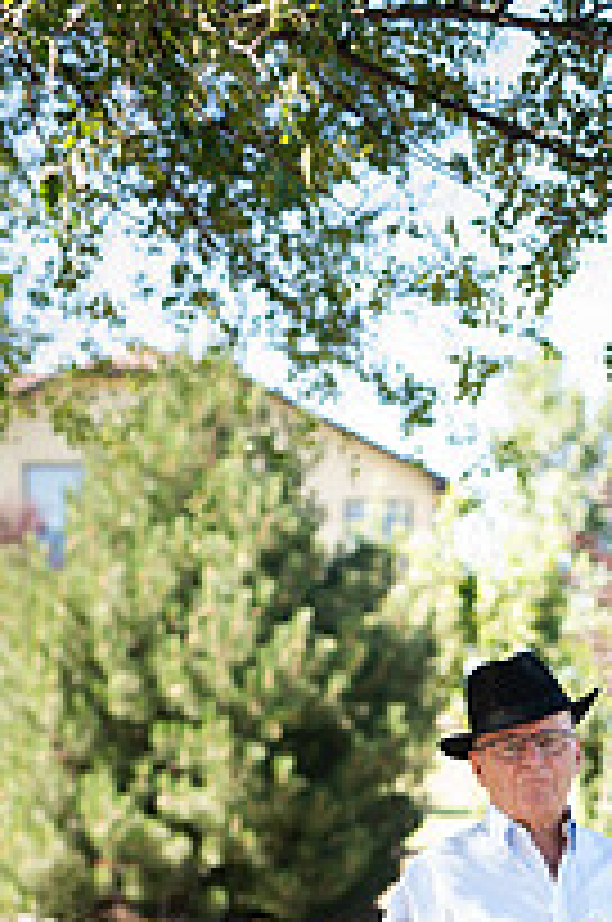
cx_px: 565
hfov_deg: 12.3
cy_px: 949
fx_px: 2814
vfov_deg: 18.1
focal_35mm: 110
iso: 100
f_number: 2.2
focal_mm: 50
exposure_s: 1/250
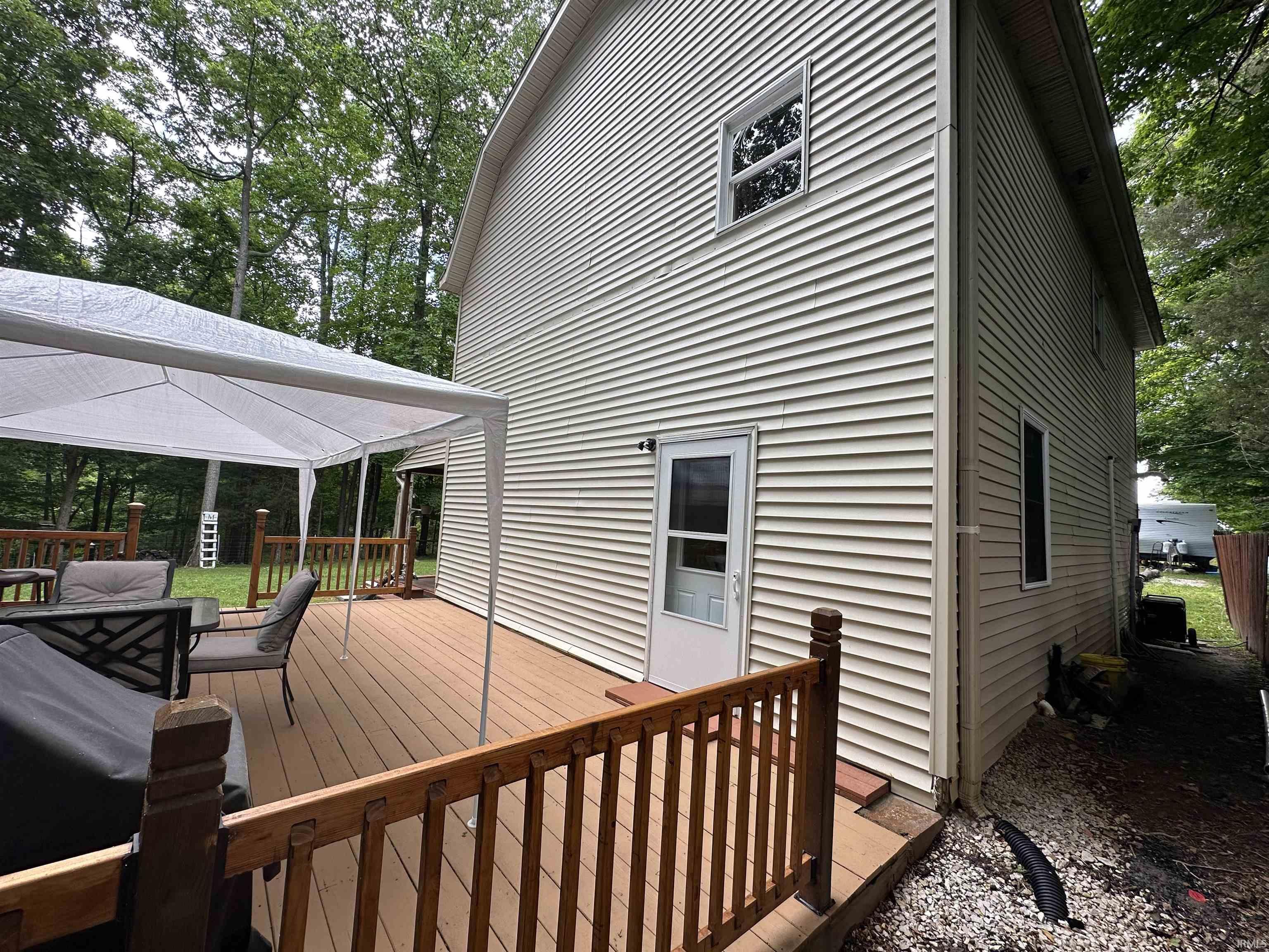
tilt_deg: +5.0
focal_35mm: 14
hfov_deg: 102.1
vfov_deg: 85.7
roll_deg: -3.5
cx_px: 634
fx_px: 513
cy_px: 476
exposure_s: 1/246
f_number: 2.2
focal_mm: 2.22
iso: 40
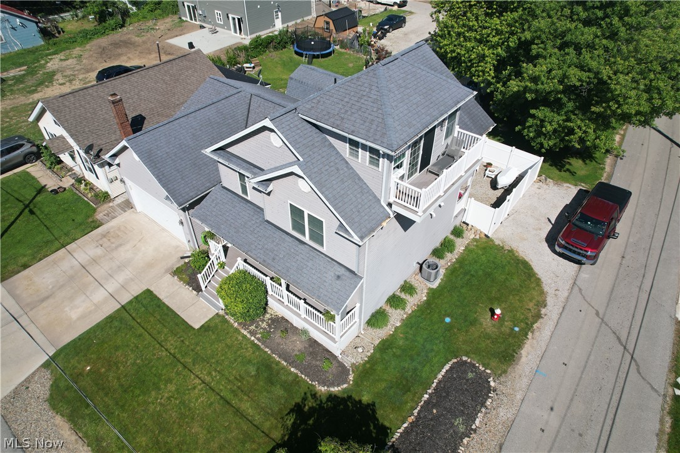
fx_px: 416
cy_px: 226
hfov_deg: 78.6
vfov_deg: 57.2
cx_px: 340
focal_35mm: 22
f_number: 2.8
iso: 130
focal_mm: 8.38
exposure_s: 1/3000
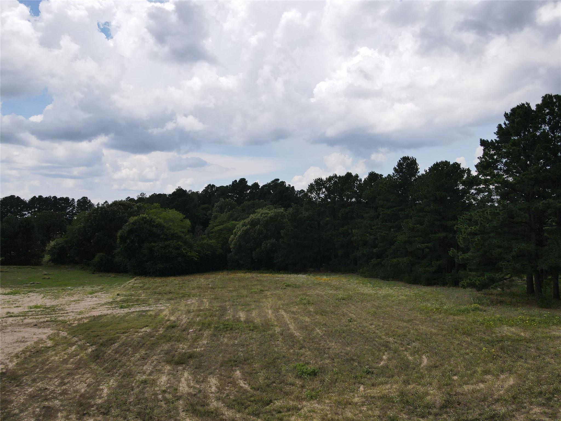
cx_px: 280
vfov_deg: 56.8
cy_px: 210
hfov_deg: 71.6
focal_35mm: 24
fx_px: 389
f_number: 2.8
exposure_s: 1/1000
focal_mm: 4.5
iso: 100
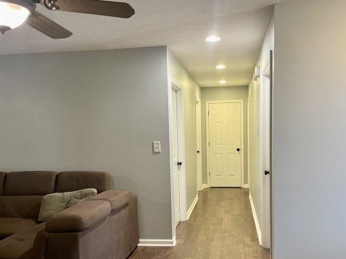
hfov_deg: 53.9
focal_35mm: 34
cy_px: 164
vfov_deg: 41.4
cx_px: 184
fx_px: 340
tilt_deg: -5.3
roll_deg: +1.4
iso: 320
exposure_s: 1/60
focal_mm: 4.2
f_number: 1.6
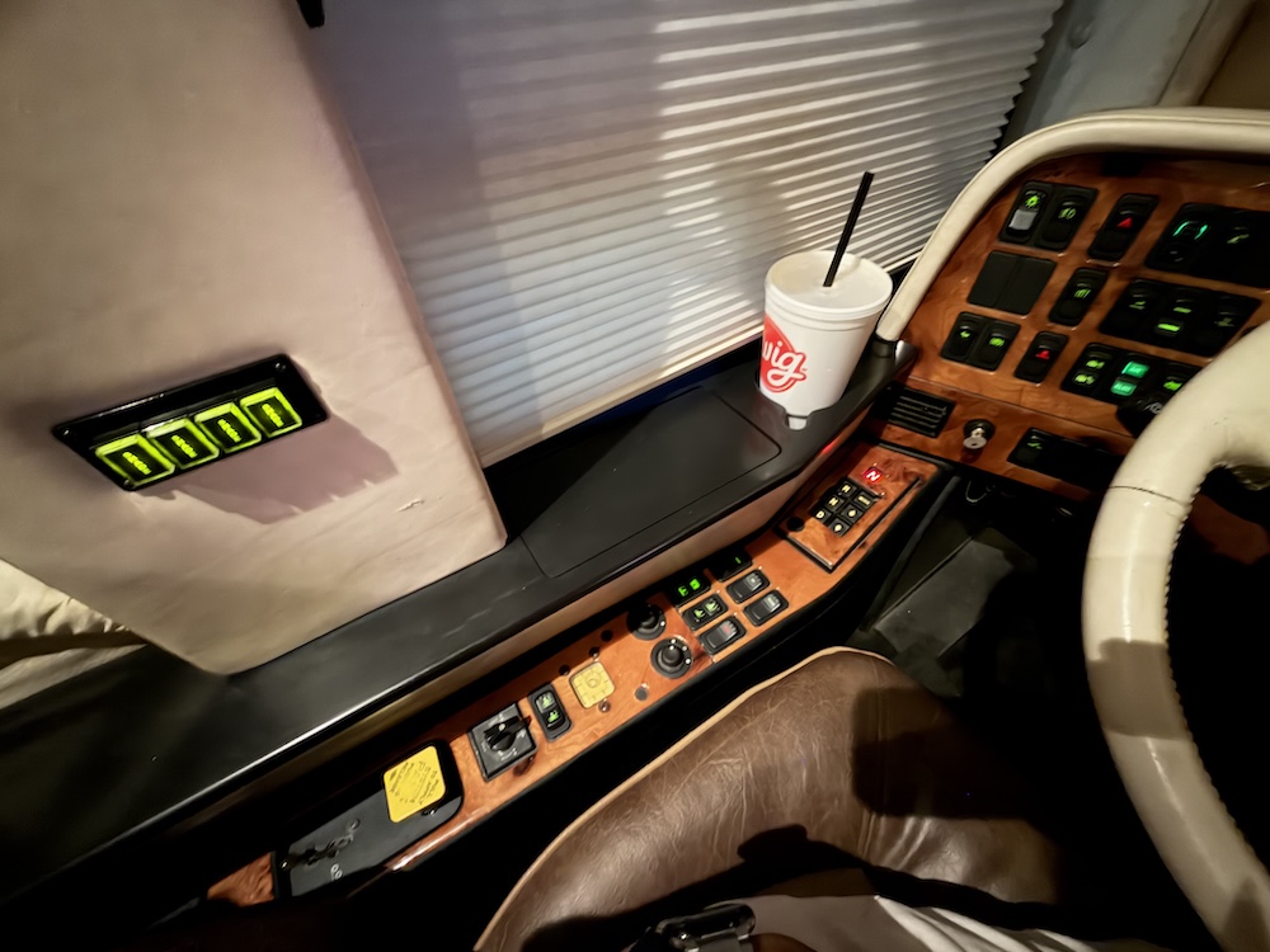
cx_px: 635
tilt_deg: -45.1
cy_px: 476
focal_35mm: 14
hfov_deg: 102.1
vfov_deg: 85.7
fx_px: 514
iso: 2000
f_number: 2.2
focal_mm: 2.22
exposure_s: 1/6
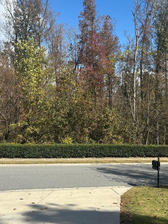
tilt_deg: +7.8
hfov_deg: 33.6
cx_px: 92
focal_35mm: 43
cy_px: 85
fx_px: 278
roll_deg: +0.0
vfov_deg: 43.5
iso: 50
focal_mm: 5.96
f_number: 1.6
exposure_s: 1/2288
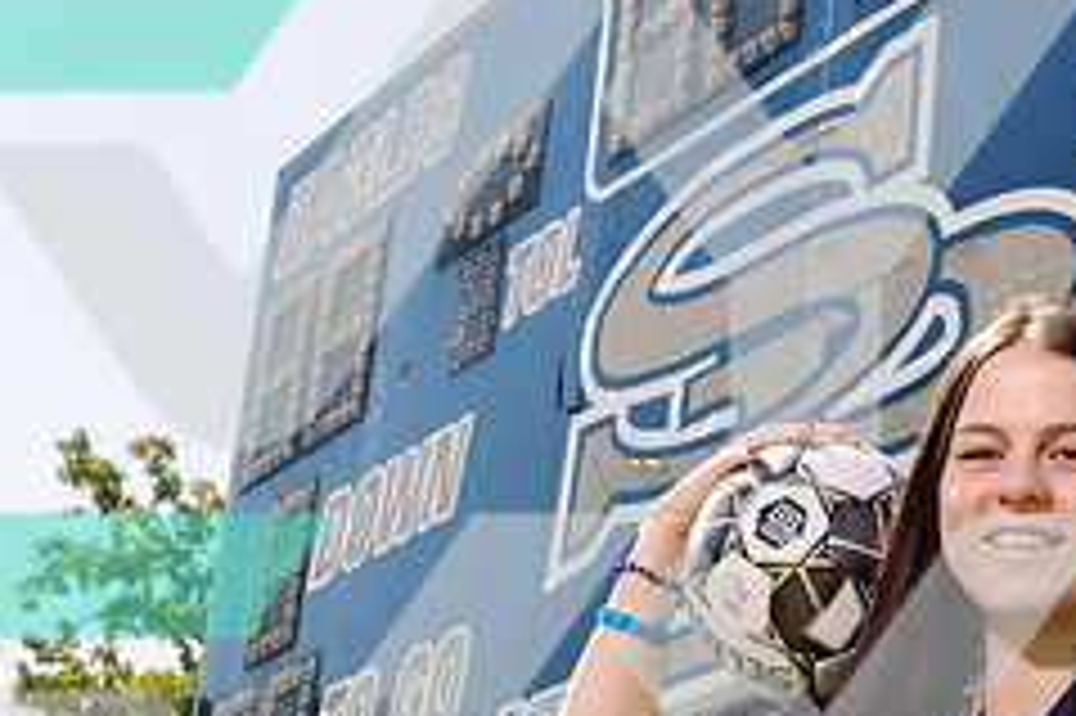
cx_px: 1008
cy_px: 754
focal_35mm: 85
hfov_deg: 23.2
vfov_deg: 15.7
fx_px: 2539
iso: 100
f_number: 7.1
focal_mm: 35
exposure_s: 1/250
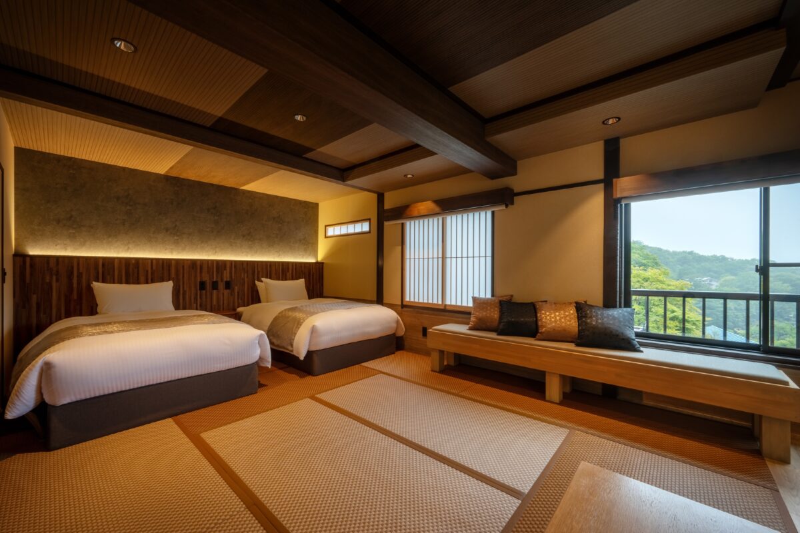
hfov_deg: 104.3
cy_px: 266
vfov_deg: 81.2
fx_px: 311
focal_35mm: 14
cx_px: 400
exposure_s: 1/100
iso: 100
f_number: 14
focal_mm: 14
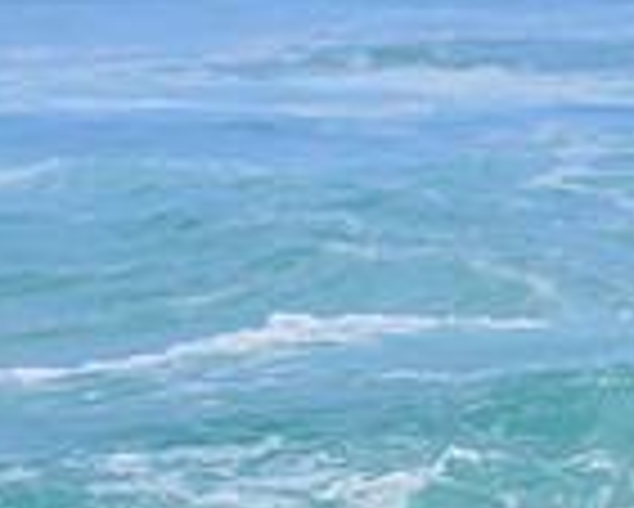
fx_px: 40352
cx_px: 1129
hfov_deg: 0.9
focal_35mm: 2149
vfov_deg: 0.7
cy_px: 314
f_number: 11
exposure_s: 1/2000
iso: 500
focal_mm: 410
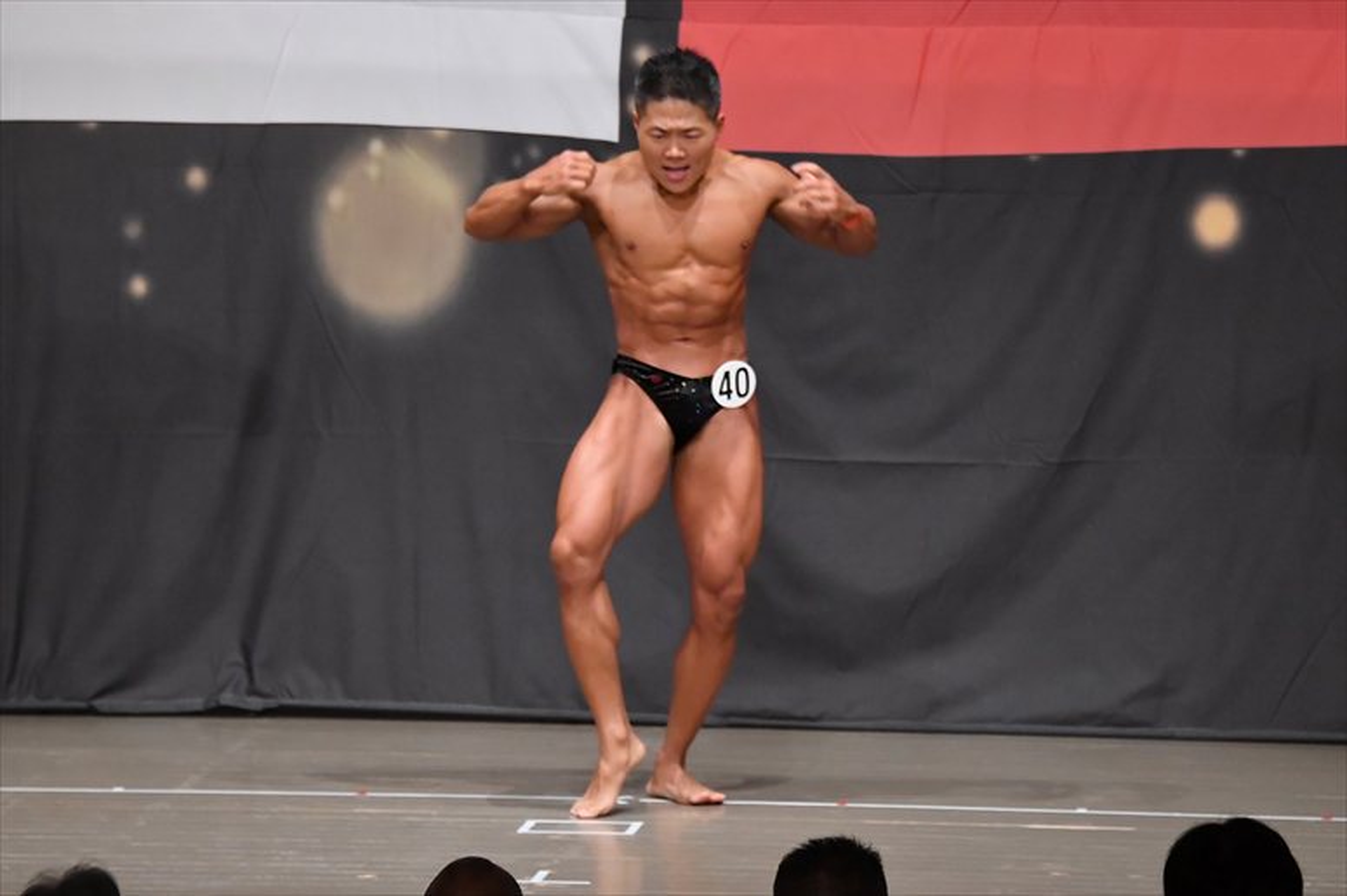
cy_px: 448
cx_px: 674
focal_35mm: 240
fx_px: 8976
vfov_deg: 5.7
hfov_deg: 8.6
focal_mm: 160
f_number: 5.6
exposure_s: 1/400
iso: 6400
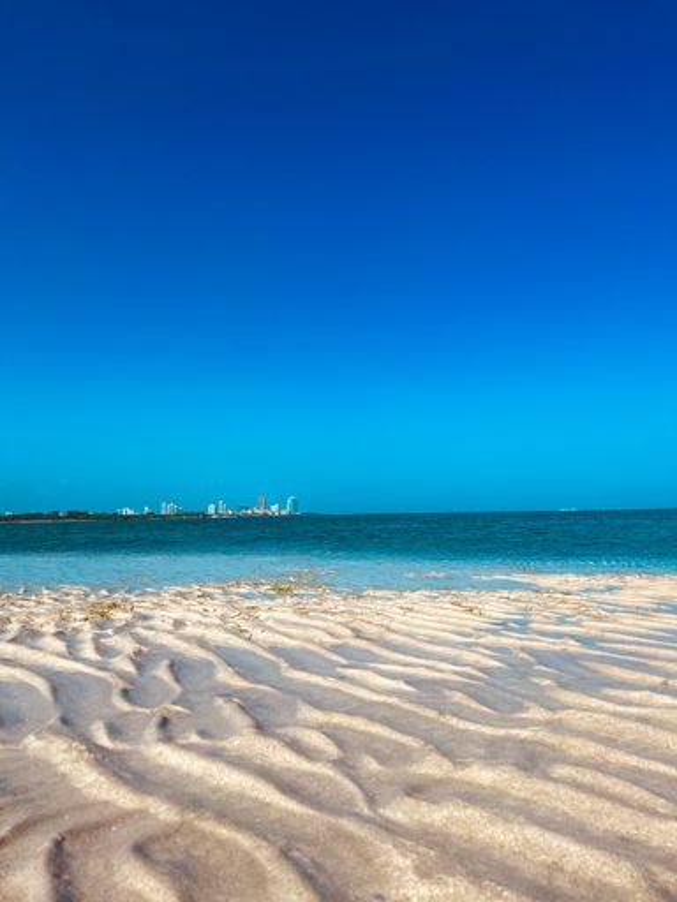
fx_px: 678
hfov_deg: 53.1
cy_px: 451
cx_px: 338
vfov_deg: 67.3
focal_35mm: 26
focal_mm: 5.7
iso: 50
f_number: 1.5
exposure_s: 1/8696
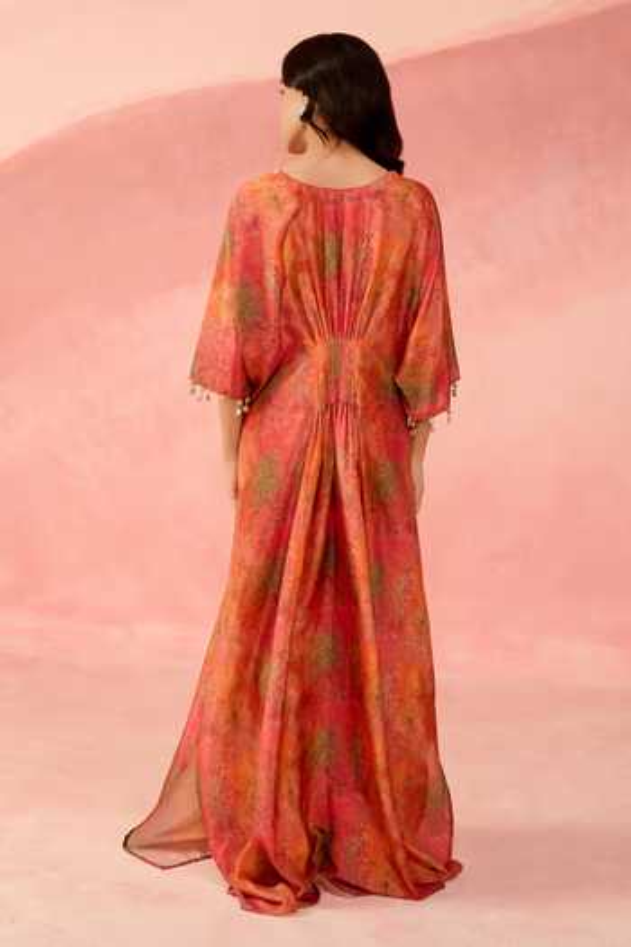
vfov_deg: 44.5
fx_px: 1157
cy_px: 474
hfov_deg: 30.5
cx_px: 316
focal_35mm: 44
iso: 250
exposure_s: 1/160
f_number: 3.5
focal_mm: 44
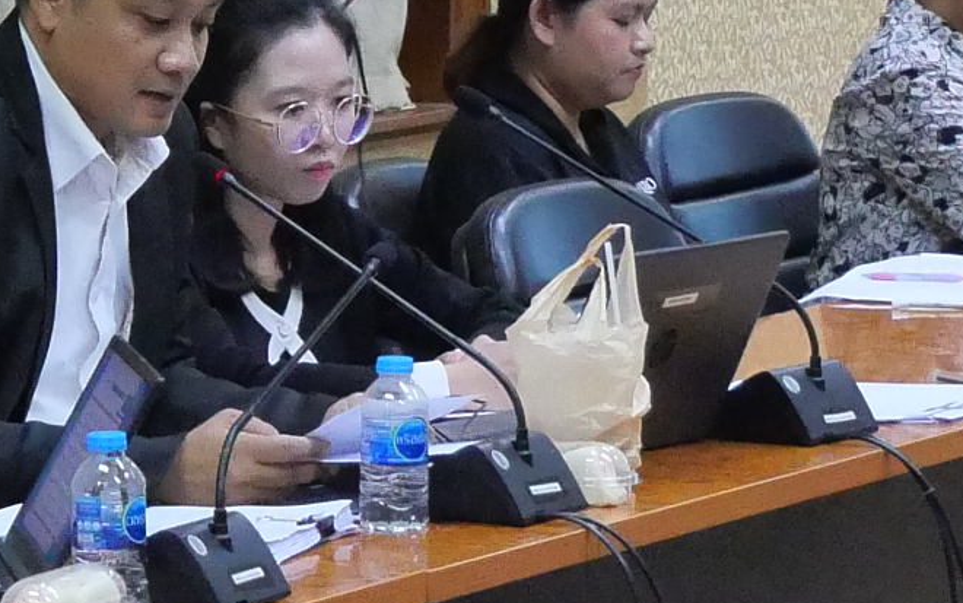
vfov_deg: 5.1
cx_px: -451
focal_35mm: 258
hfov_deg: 8.0
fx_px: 6773
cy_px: 123
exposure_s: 1/50
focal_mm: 22
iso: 3200
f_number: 5
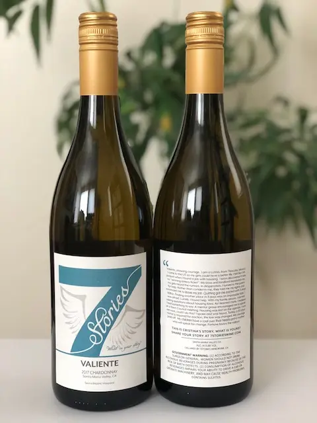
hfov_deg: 25.7
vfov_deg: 33.8
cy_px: 212
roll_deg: +1.0
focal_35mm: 57
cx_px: 158
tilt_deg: -7.9
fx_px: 696
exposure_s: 1/30
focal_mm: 6.6
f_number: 2.8
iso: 320
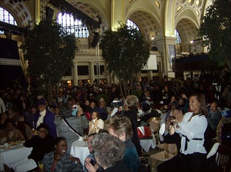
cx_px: 116
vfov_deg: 39.5
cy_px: 86
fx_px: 240
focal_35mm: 36
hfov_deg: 51.4
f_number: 2.8
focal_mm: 6
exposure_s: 1/60
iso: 200
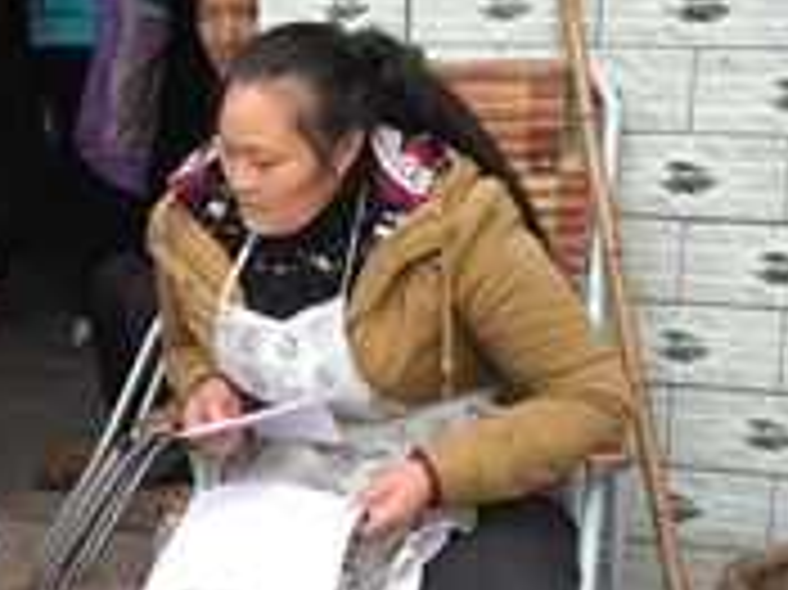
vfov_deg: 17.7
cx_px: 18
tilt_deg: -15.4
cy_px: 399
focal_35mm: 83
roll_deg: +1.9
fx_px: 1888
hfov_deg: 22.7
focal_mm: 4.15
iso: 40
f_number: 2.2
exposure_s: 1/100
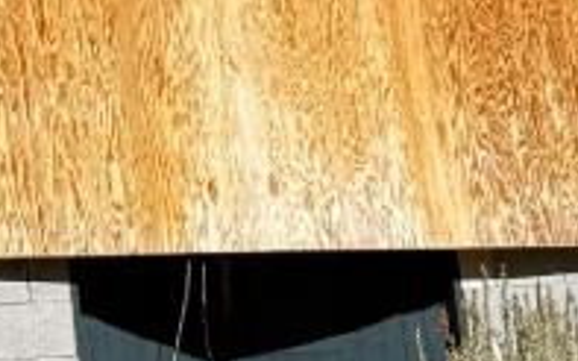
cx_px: -637
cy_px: -139
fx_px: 3055
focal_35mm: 194
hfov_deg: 9.9
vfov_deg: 6.7
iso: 80
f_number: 1.78
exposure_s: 1/4167
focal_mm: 6.76
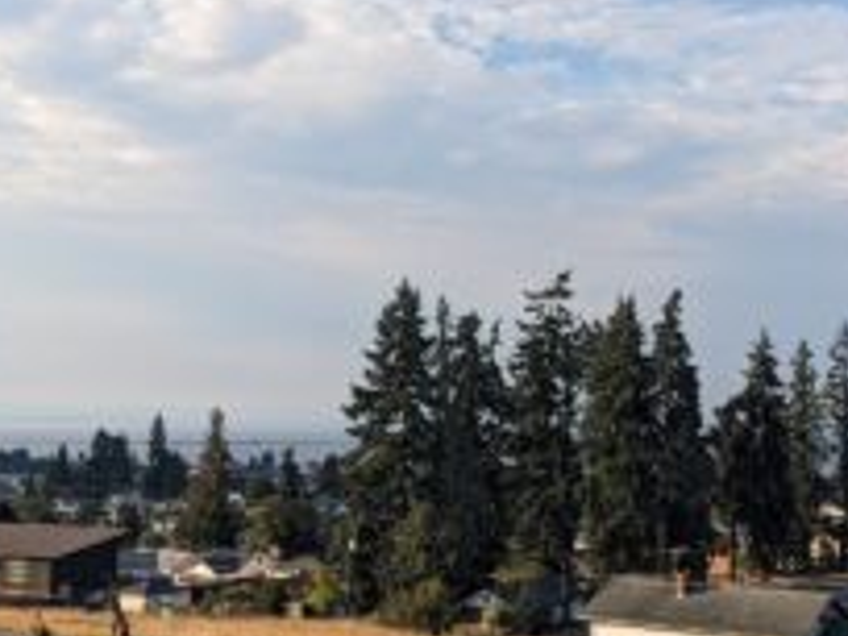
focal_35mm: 53
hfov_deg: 36.2
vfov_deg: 27.5
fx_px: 1298
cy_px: 328
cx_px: 445
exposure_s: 1/1949
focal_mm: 4.38
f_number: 1.73
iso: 59
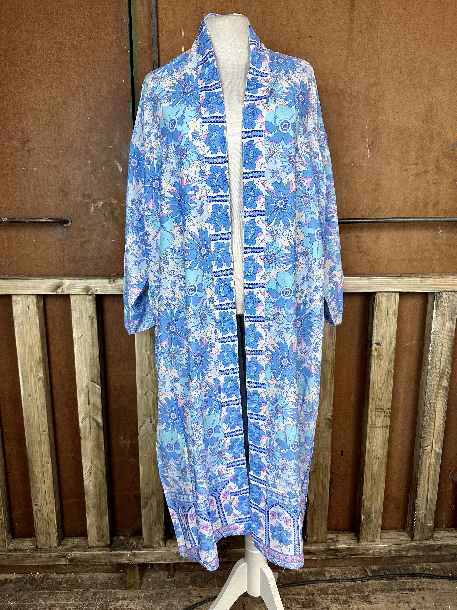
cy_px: 305
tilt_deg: -12.0
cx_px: 228
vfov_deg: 71.6
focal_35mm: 24
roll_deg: +0.7
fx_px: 422
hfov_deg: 56.8
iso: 200
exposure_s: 1/100
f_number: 1.78
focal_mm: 6.86
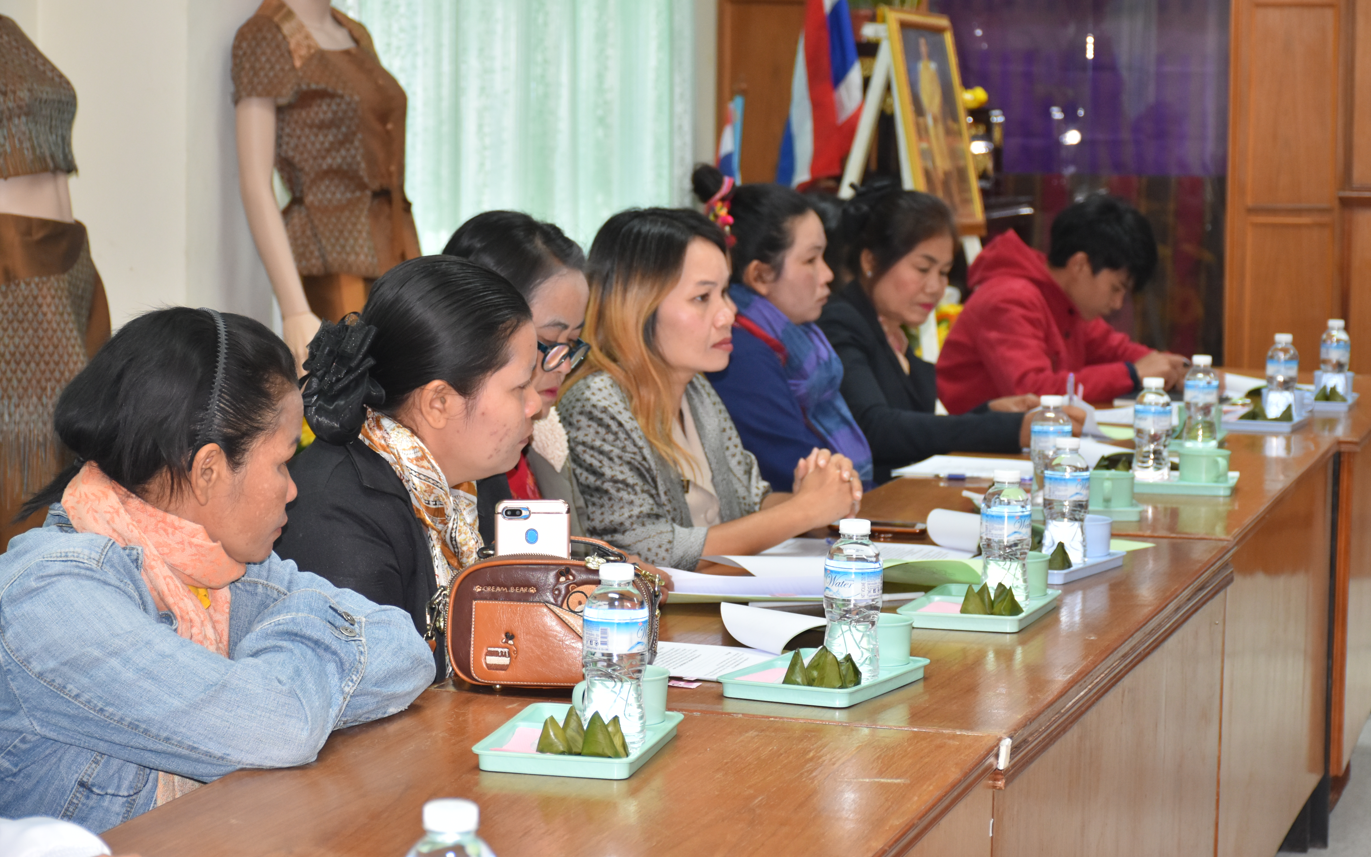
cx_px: 684
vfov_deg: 15.2
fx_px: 3213
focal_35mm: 86
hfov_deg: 24.1
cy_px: 406
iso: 800
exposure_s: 1/80
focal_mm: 56
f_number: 4.8
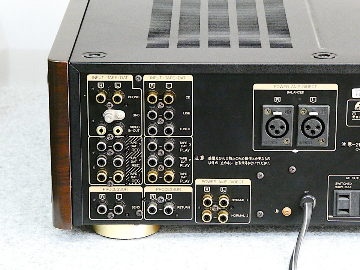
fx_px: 1487
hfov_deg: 13.8
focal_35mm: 143
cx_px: 180
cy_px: 135
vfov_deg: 10.4
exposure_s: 1/20
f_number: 5.6
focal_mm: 25.6
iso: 1600
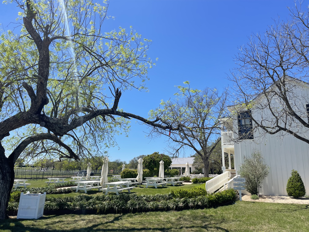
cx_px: 154
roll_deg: -3.2
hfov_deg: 69.4
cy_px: 116
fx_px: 223
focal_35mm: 25
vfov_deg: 54.9
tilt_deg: +14.3
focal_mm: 5.1
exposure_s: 1/3559
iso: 32
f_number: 1.6
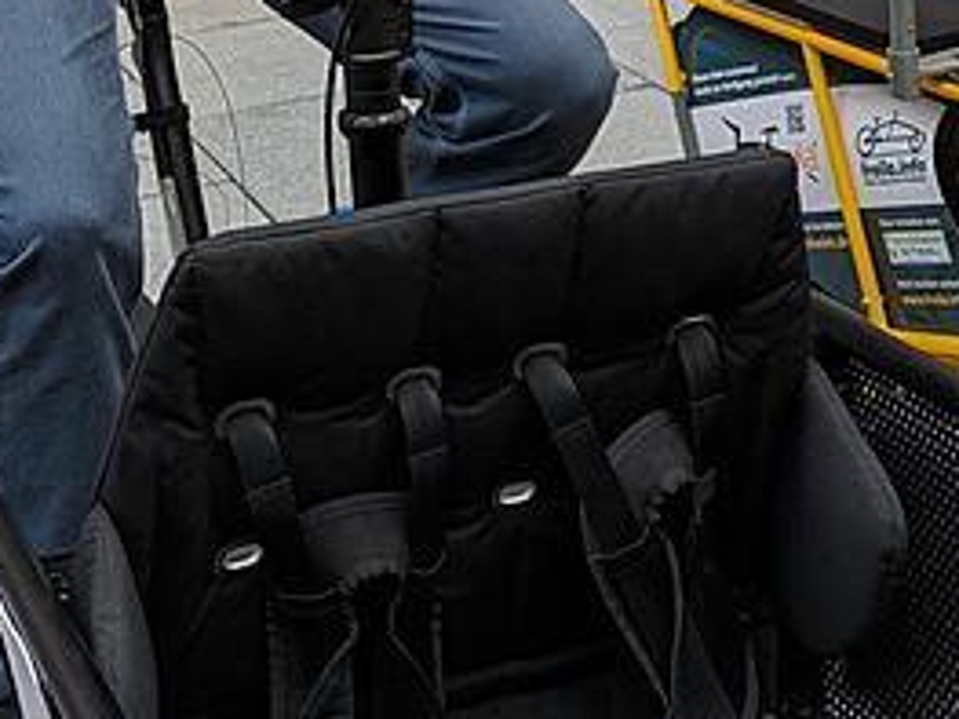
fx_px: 2105
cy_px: -230
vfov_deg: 18.0
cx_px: 295
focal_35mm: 76
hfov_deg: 25.5
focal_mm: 5.43
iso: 41
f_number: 1.89
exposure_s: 1/444
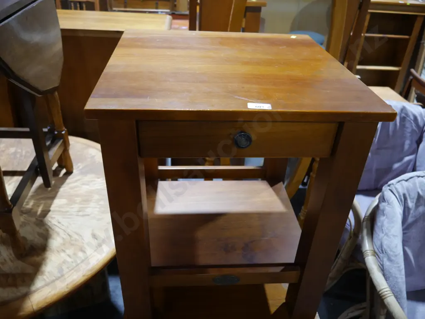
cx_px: 212
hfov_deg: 63.4
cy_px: 160
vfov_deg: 49.8
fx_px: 344
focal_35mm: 28
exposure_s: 1/60
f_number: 3.5
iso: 640
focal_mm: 14
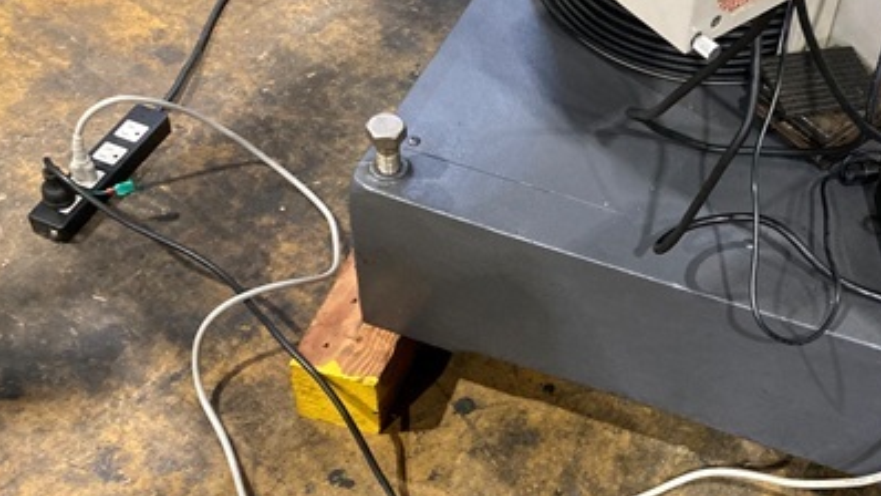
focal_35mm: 49
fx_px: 1145
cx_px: 629
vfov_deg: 24.4
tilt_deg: -51.2
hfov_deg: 41.2
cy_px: 281
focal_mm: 3.99
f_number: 1.8
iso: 400
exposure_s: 1/40
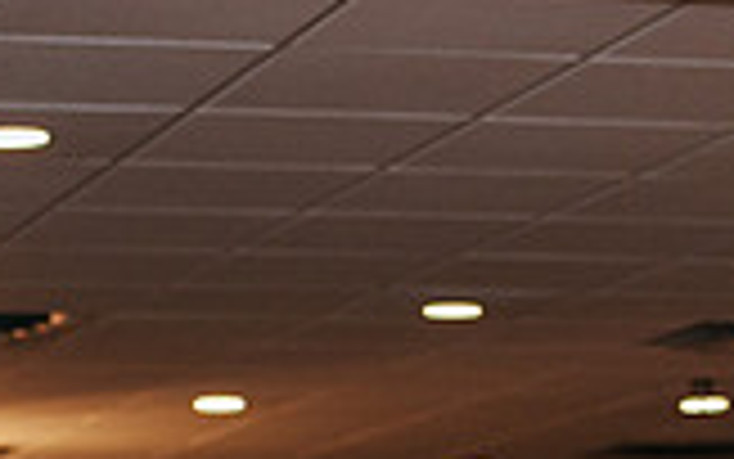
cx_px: 608
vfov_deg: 7.0
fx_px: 3682
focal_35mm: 184
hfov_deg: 11.3
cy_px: 724
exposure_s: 1/200
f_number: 2.8
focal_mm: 35
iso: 800
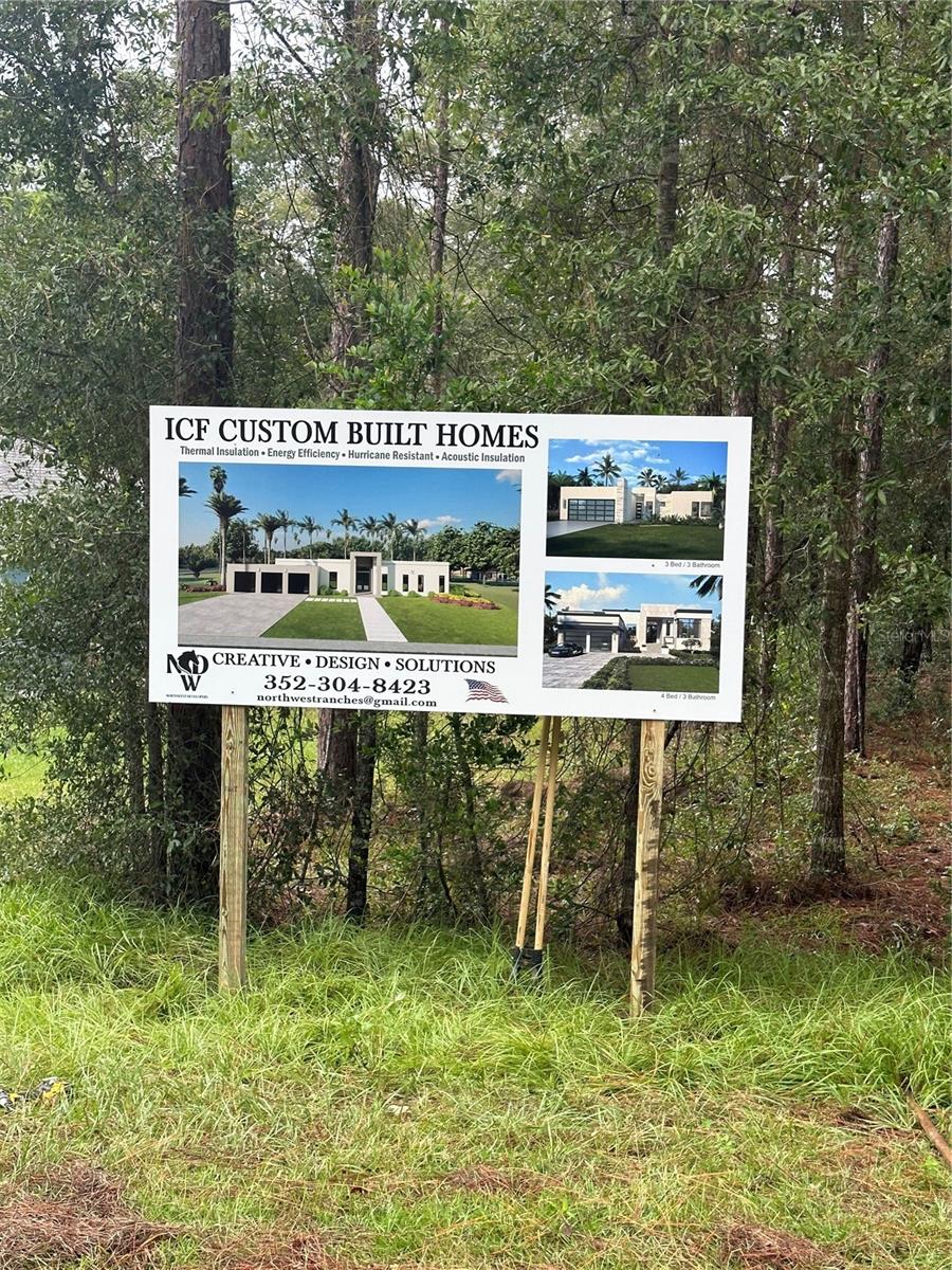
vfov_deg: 39.7
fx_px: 1760
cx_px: 476
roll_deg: -1.6
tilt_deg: -5.2
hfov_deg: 30.3
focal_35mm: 48
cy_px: 635
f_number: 1.78
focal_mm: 6.86
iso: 64
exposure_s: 1/663
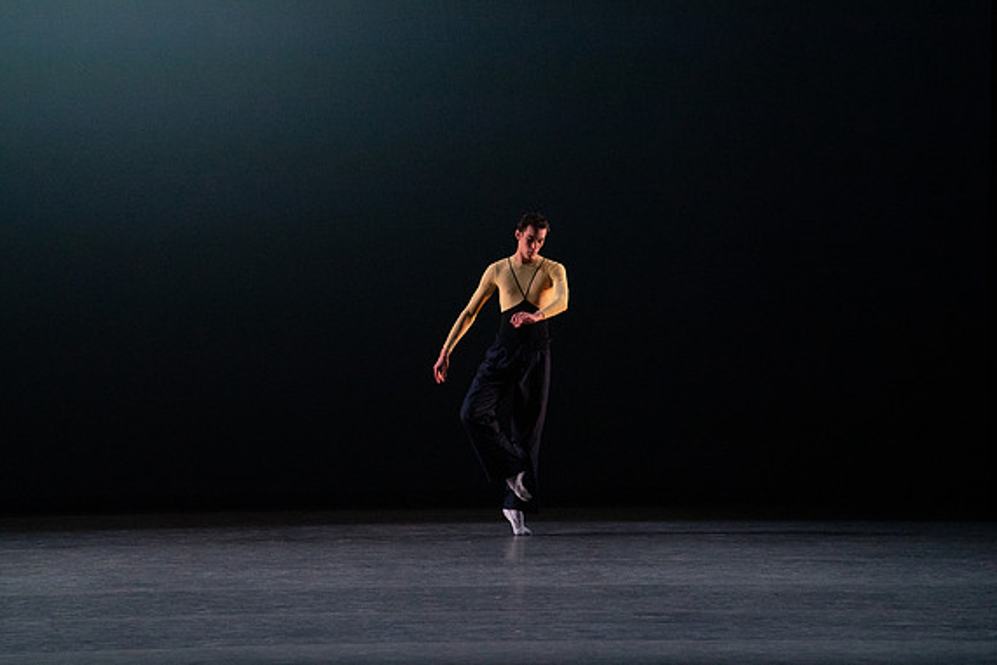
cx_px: 498
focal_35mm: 203
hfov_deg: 10.1
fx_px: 5623
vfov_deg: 6.8
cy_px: 331
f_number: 8
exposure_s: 1/500
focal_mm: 200
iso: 12800
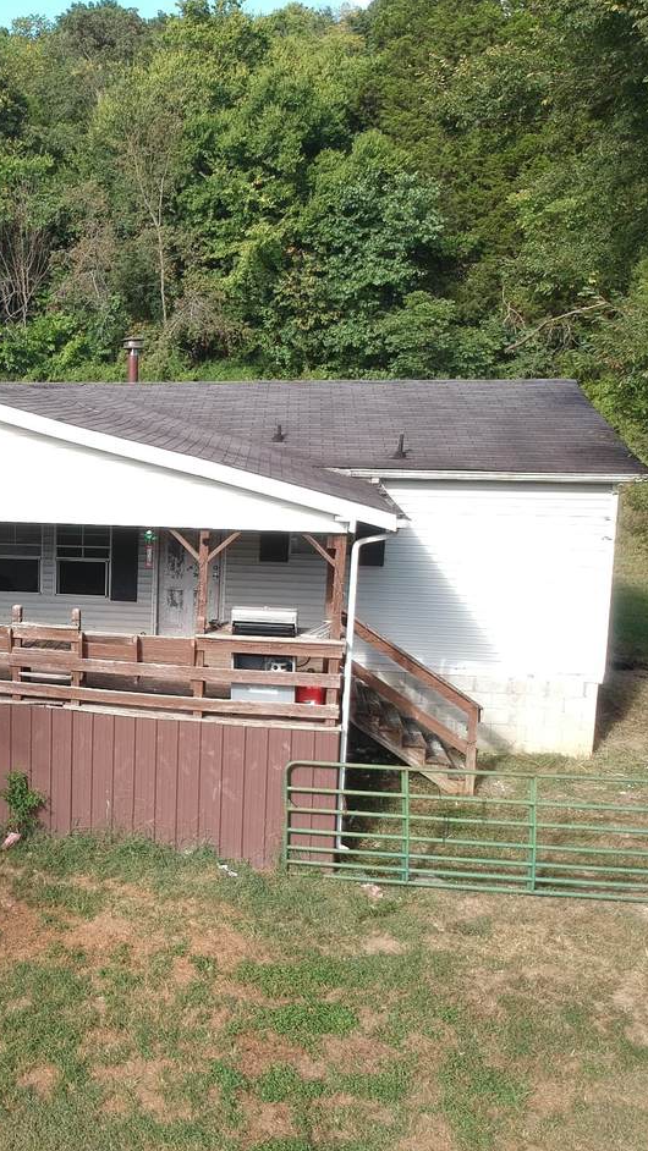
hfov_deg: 29.9
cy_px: 584
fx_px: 1130
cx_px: 7
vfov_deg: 54.0
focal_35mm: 37
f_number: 2.6
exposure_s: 1/240
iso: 100
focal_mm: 4.49
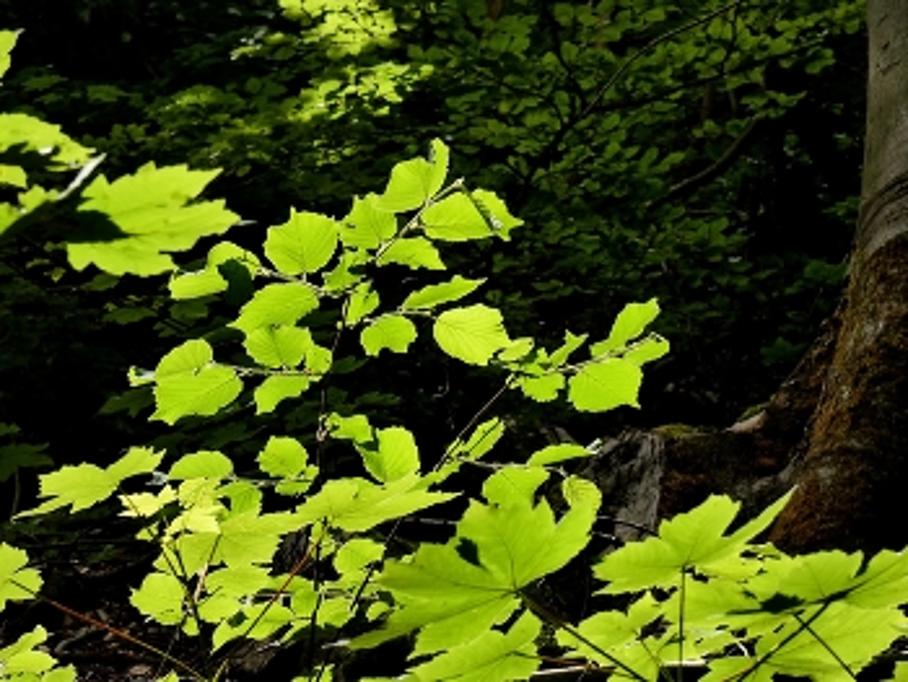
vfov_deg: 8.4
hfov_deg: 11.2
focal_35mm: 177
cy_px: 341
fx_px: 4646
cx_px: 454
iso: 80
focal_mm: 31.7
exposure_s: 1/161
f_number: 5.5
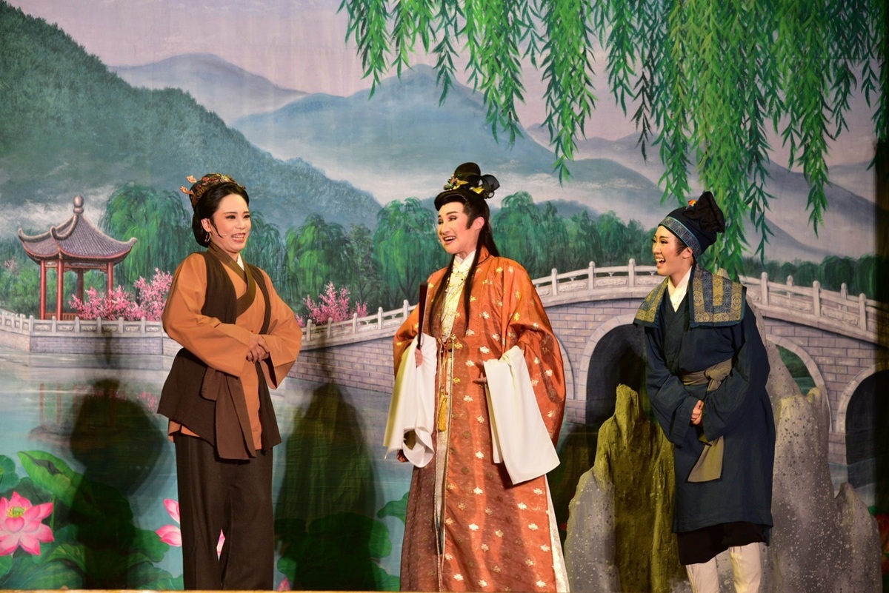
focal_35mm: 110
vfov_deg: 12.5
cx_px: 444
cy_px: 296
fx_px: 2717
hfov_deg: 18.6
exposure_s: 1/80
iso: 1600
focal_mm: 110
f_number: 5.6
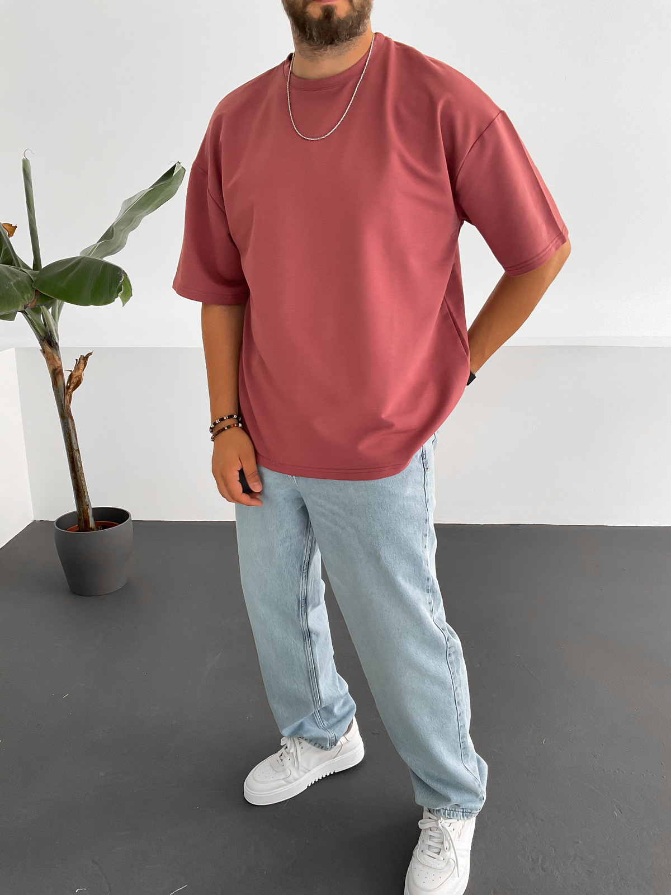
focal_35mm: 29
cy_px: 448
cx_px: 336
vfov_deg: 61.7
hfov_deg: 48.2
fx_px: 750
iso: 64
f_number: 1.8
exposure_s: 1/120
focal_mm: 3
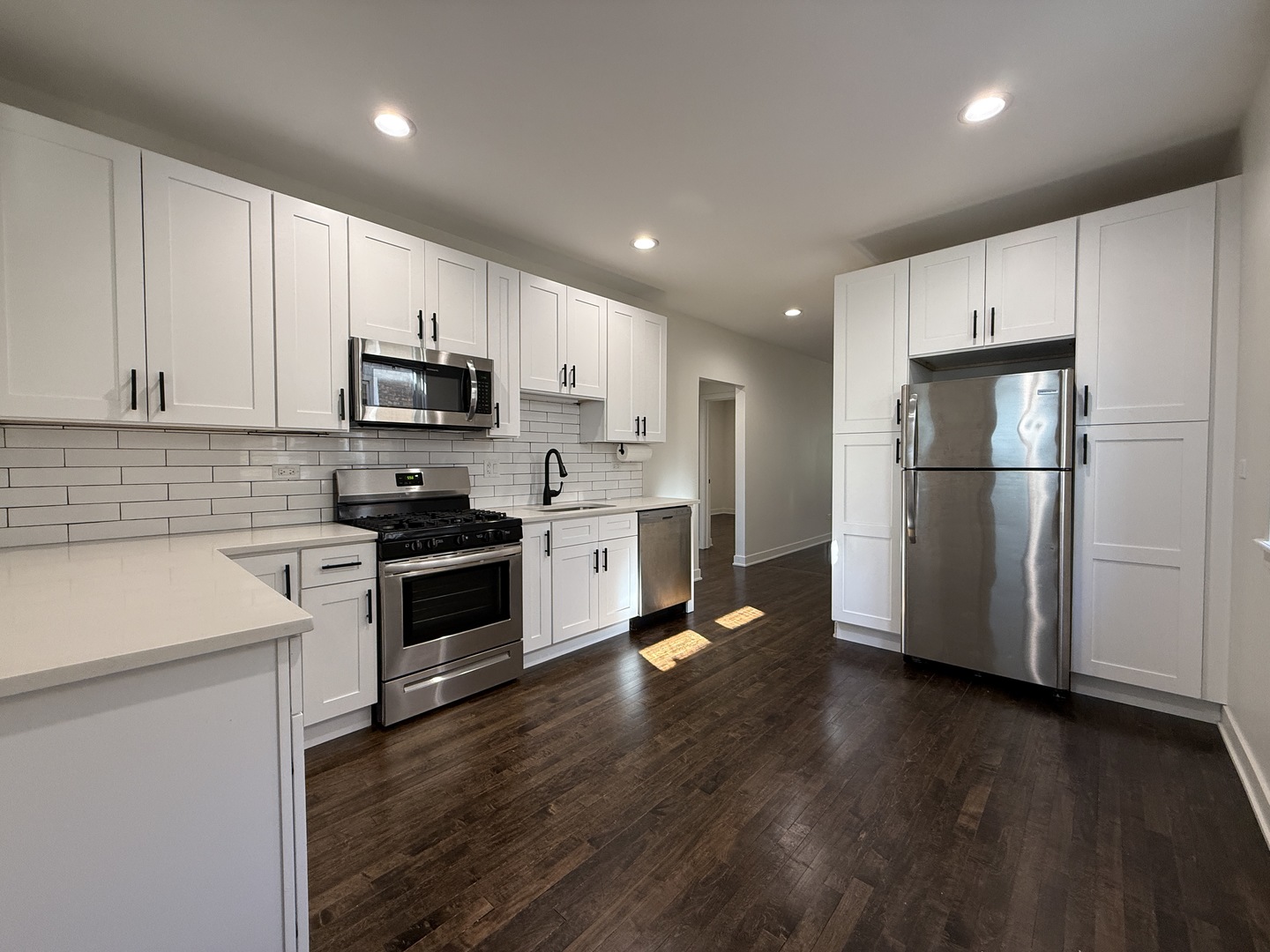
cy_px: 476
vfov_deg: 85.7
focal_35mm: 14
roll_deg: -0.4
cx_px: 635
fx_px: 514
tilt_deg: -1.1
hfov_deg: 102.1
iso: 200
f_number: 2.2
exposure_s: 1/120
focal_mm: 2.22
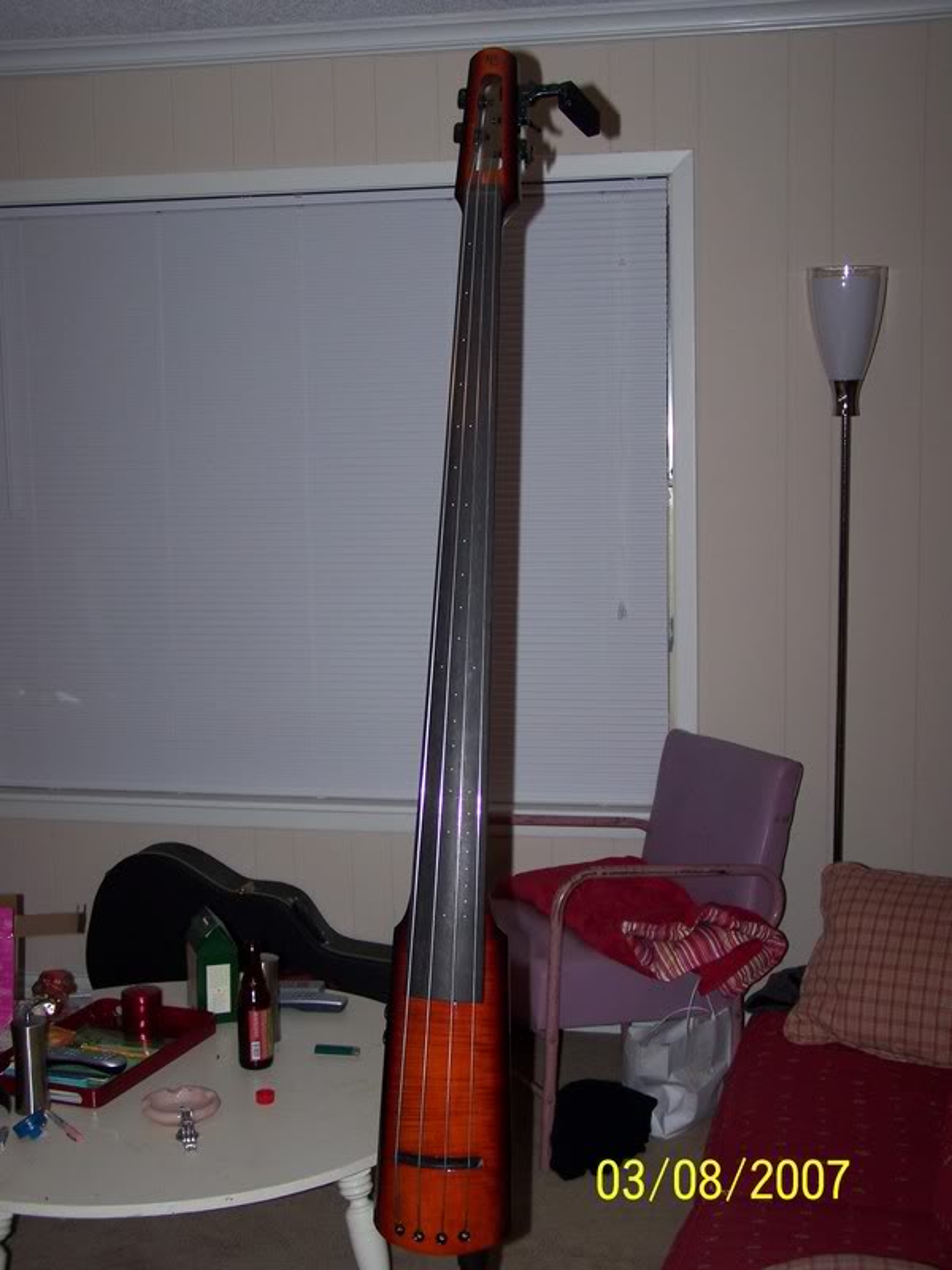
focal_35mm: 48
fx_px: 1760
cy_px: 635
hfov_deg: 30.3
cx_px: 476
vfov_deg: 39.7
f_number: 3
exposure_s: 1/60
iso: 80
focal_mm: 8
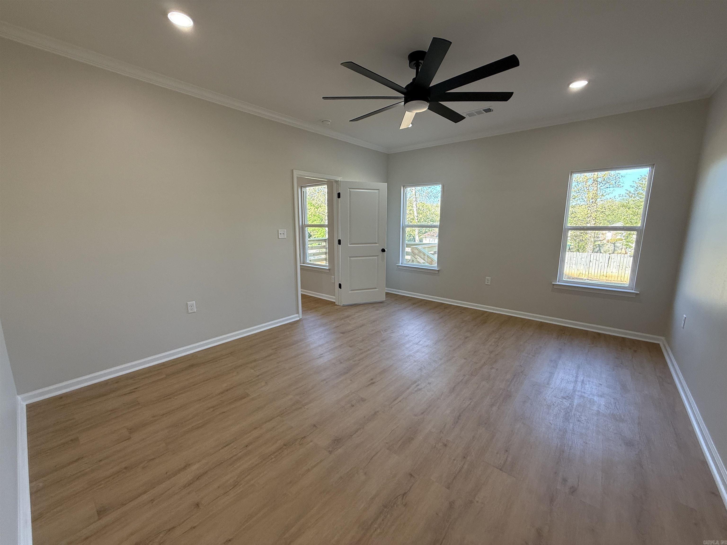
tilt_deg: -9.4
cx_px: 364
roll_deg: +0.2
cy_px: 272
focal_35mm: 14
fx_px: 294
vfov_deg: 85.7
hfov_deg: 102.1
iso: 125
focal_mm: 2.22
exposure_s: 1/120
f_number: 2.2
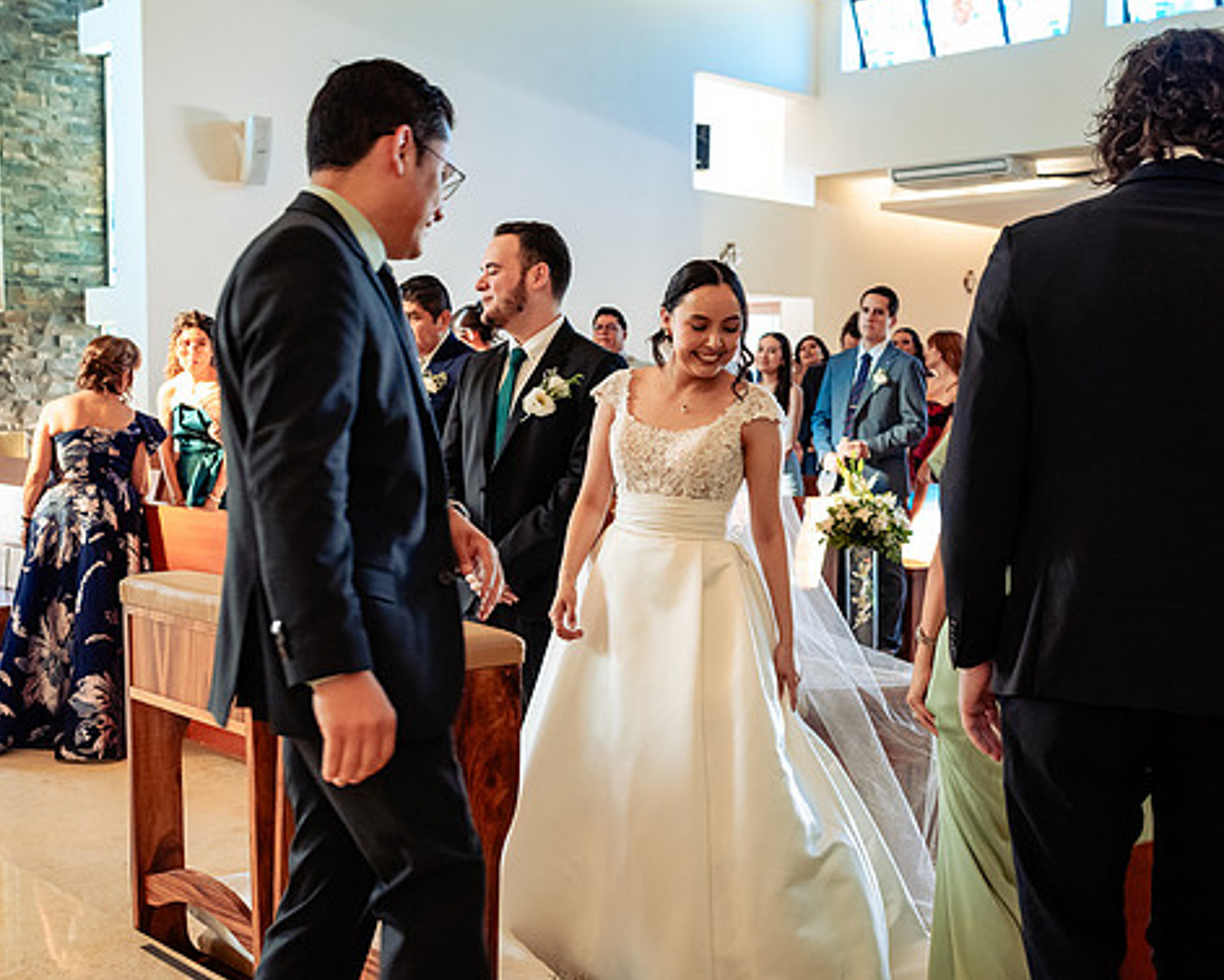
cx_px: 567
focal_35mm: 40
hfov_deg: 45.8
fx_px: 1449
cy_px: 495
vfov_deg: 37.3
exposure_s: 1/125
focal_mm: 34
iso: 2000
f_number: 4.5
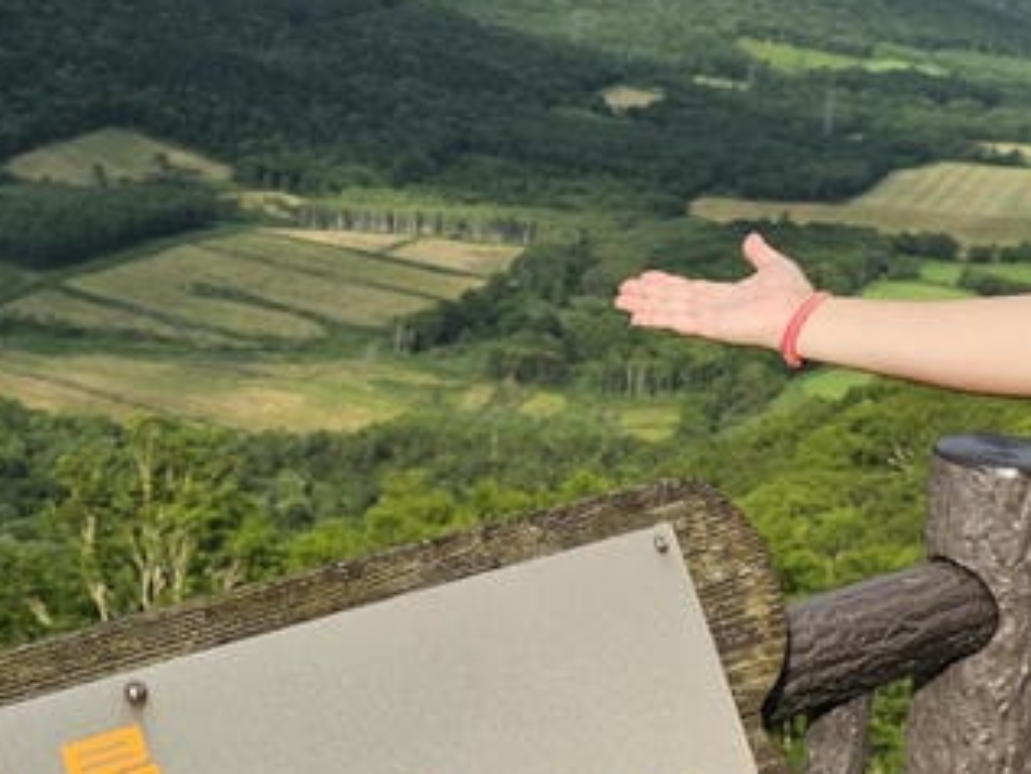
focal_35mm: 87
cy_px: 202
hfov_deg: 22.5
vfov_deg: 16.9
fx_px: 2592
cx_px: 472
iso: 10
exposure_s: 1/1369
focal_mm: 6.3
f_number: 1.7
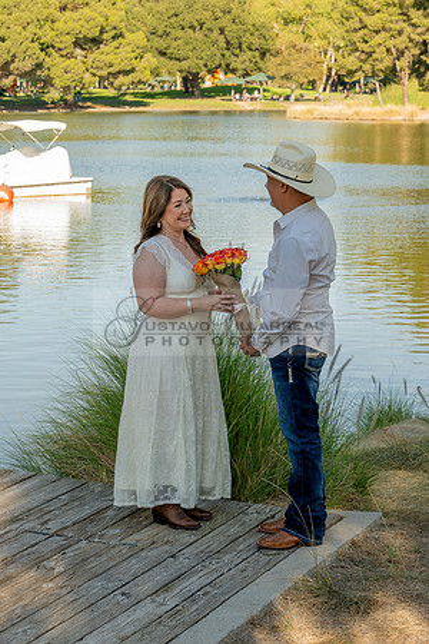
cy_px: 322
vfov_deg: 20.6
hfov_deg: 13.7
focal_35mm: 99
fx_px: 1769
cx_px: 83
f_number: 7.1
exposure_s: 1/200
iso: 200
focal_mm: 66
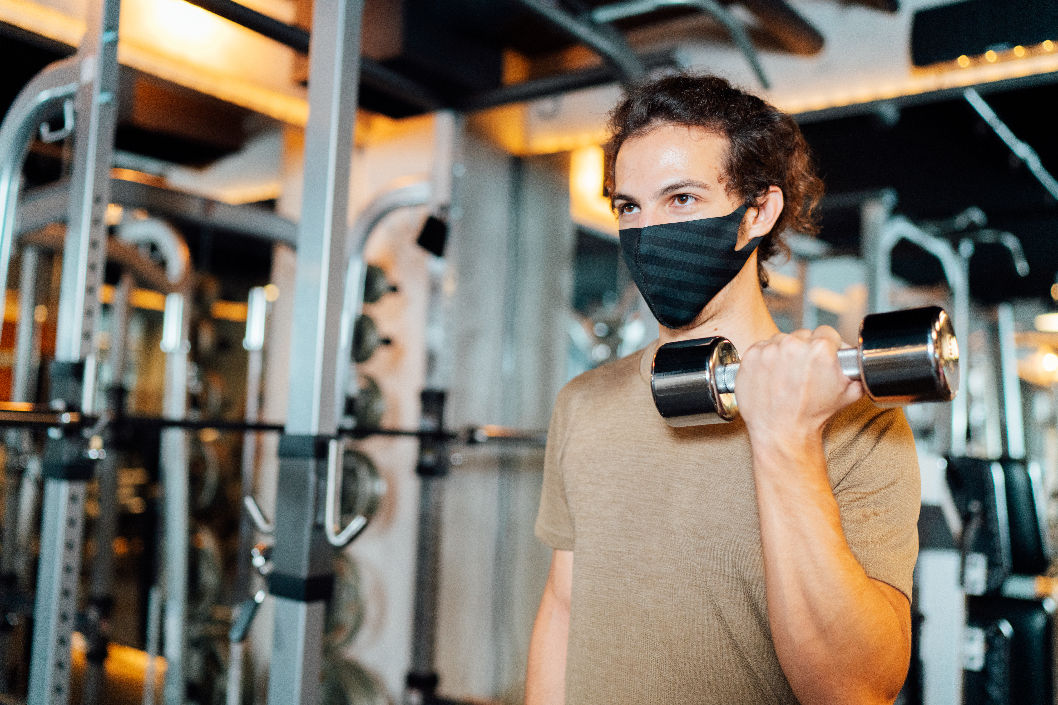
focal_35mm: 35
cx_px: 529
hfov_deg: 54.4
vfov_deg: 37.9
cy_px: 352
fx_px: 1029
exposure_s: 1/250
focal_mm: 35
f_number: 1.8
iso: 1600
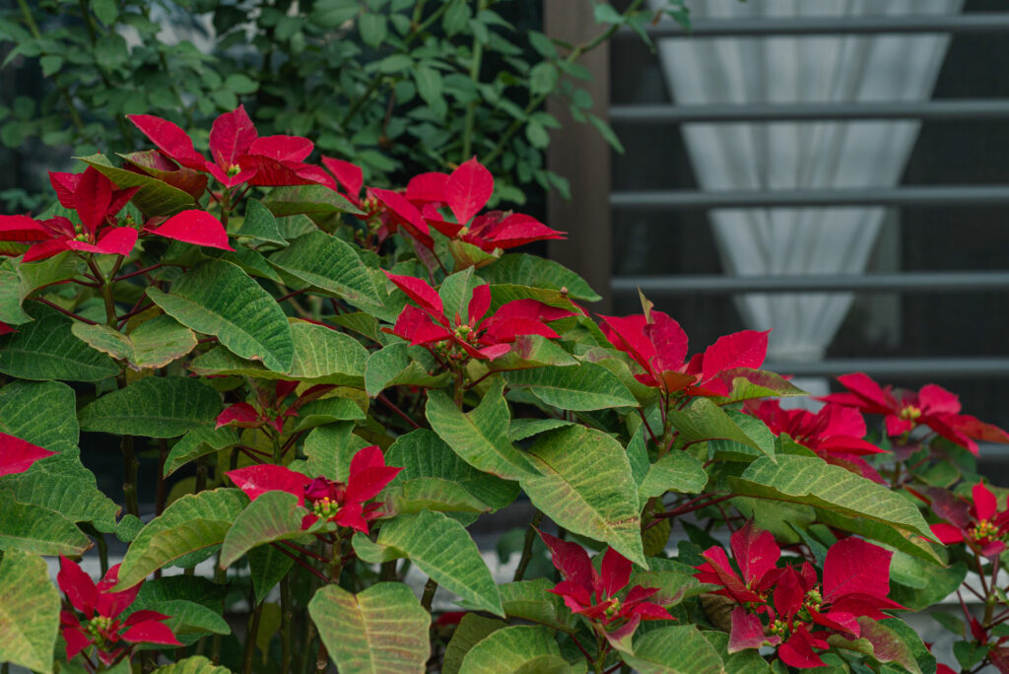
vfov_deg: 27.0
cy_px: 337
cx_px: 504
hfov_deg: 39.6
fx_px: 1402
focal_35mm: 50
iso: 250
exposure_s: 1/200
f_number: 4
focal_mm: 50
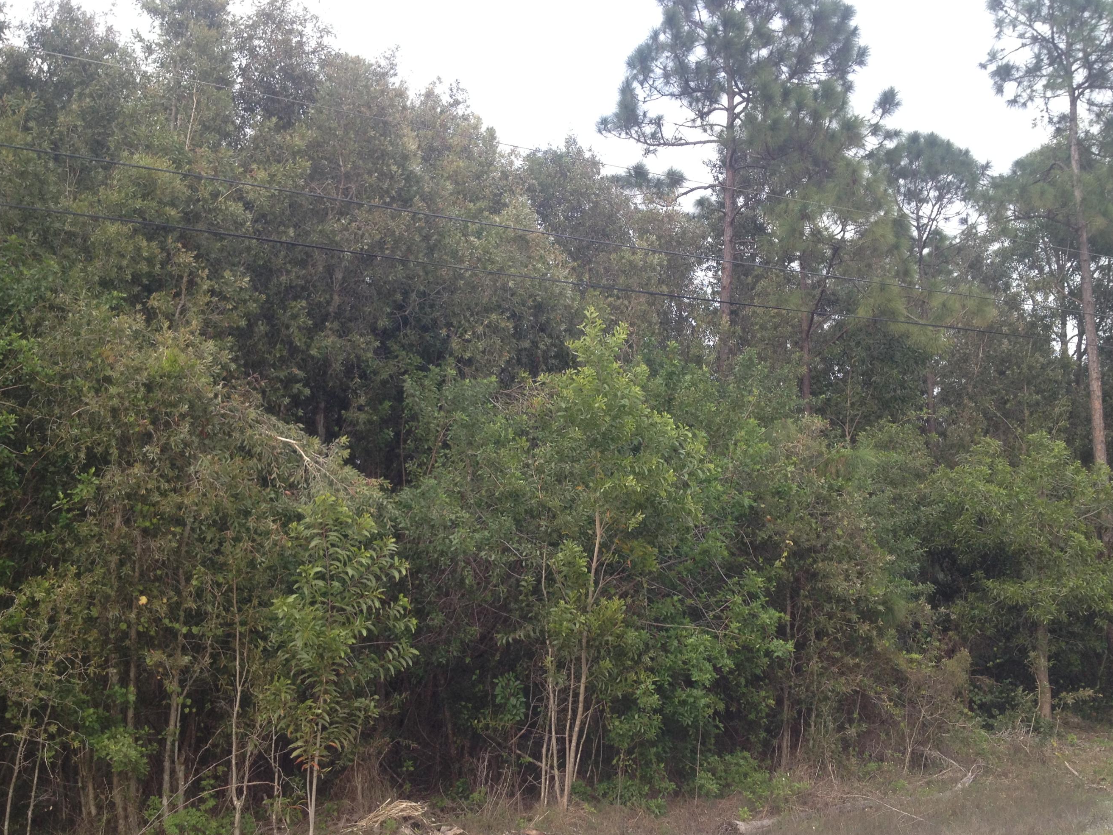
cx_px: 566
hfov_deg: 46.8
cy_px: 468
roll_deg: +2.7
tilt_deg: +6.9
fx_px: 1286
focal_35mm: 40
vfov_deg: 35.9
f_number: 2.4
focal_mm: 4.28
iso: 50
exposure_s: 1/253
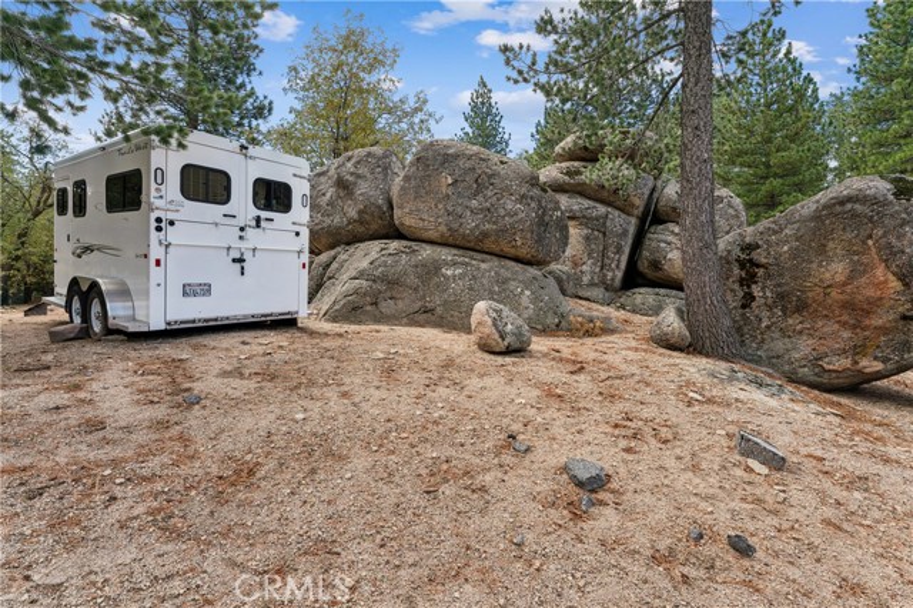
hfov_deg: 95.0
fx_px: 418
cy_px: 304
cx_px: 456
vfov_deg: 72.0
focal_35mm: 16
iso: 100
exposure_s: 1/25
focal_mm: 16.5
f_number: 13
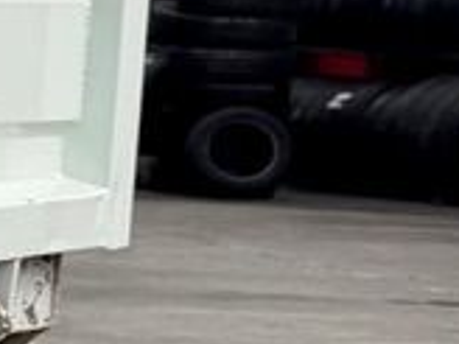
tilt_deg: -9.4
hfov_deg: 7.7
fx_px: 2480
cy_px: 447
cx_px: -1293
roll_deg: -0.9
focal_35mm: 187
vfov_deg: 7.8
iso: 80
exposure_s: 1/4673
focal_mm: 6.76
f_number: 1.78
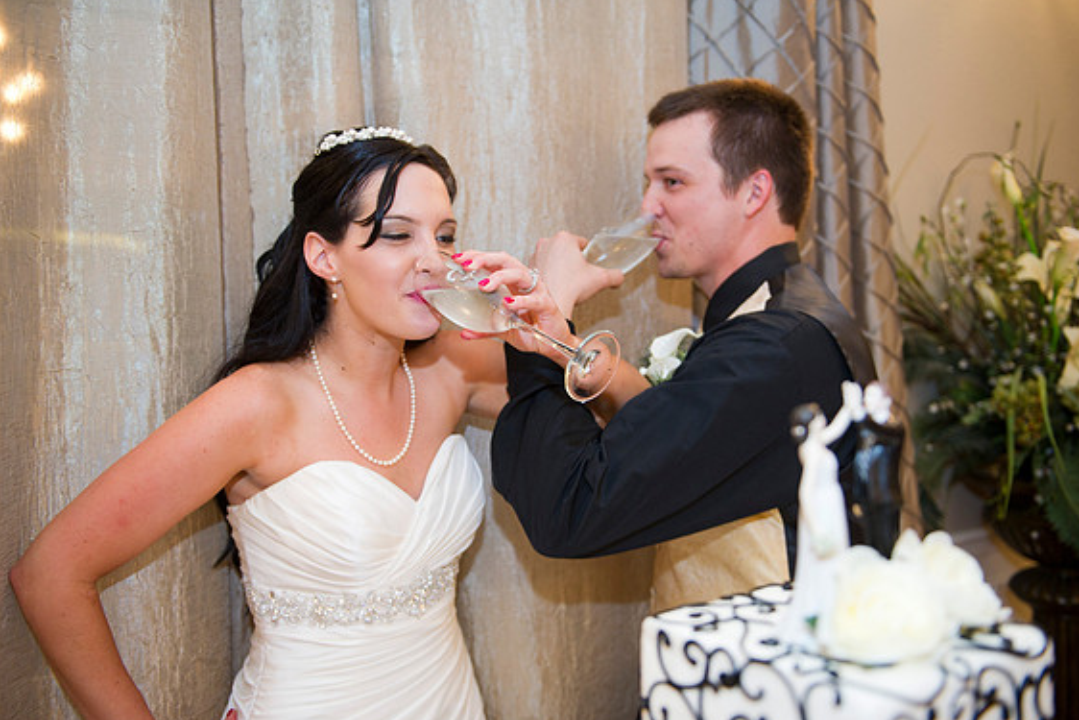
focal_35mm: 33
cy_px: 363
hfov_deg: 57.2
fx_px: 989
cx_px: 553
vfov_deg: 40.0
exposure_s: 1/60
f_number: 2.8
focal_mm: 32
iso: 1250
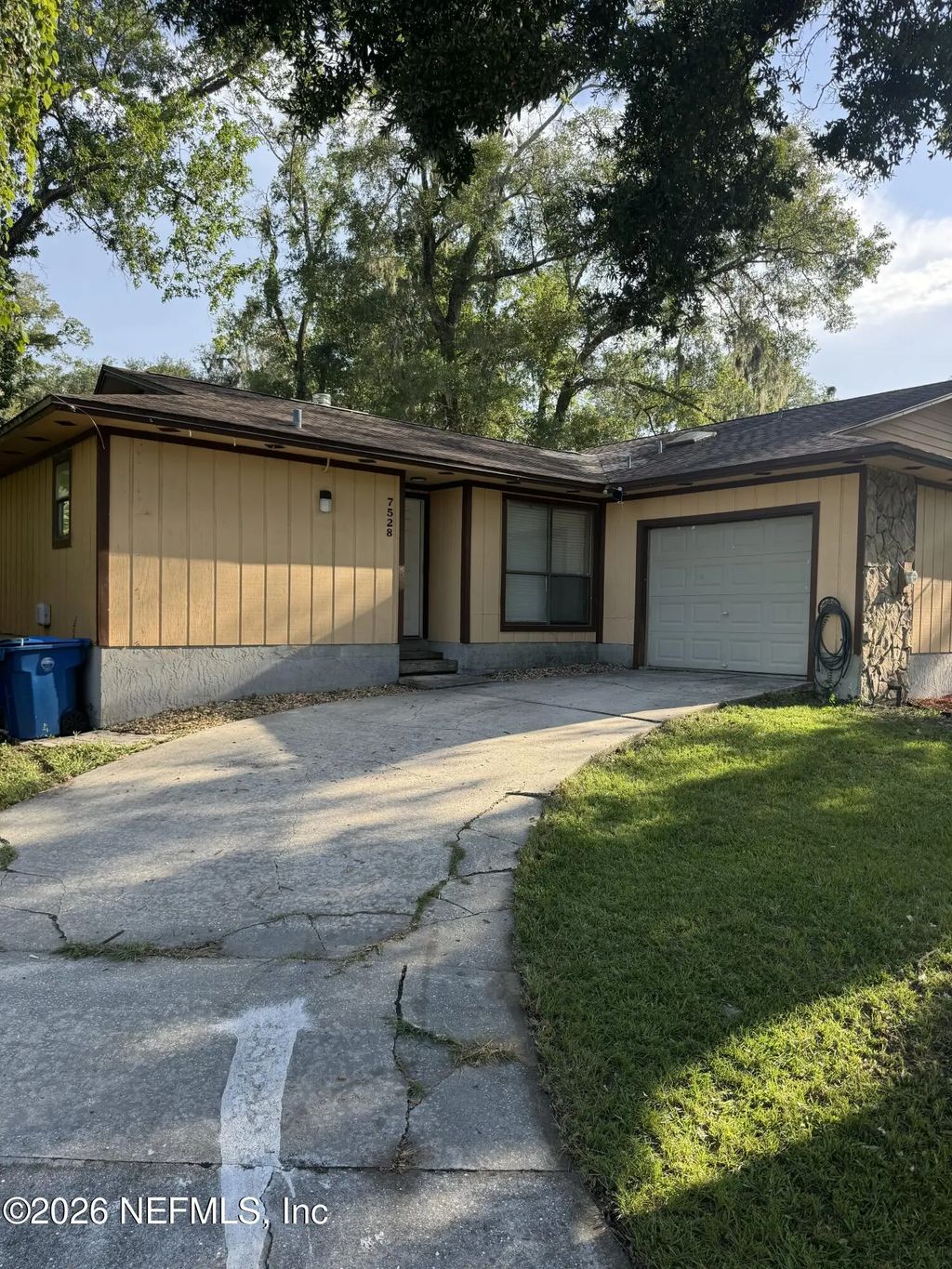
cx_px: 476
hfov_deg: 56.8
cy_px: 634
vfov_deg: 71.6
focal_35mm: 24
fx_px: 880
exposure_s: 1/853
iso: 80
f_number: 1.78
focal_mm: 6.76
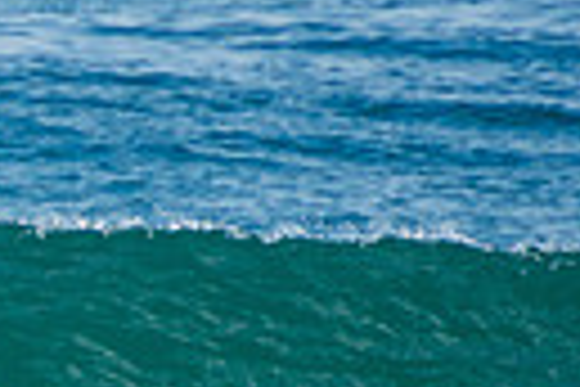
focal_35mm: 2705
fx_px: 43577
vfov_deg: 0.5
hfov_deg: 0.8
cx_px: -378
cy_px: 461
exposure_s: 1/1250
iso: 220
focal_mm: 400
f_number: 5.6
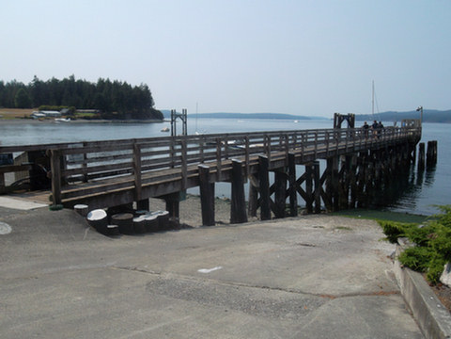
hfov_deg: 56.8
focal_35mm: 32
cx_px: 226
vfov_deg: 44.2
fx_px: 417
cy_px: 170
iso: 80
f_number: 3.7
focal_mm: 5.7
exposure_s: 1/950
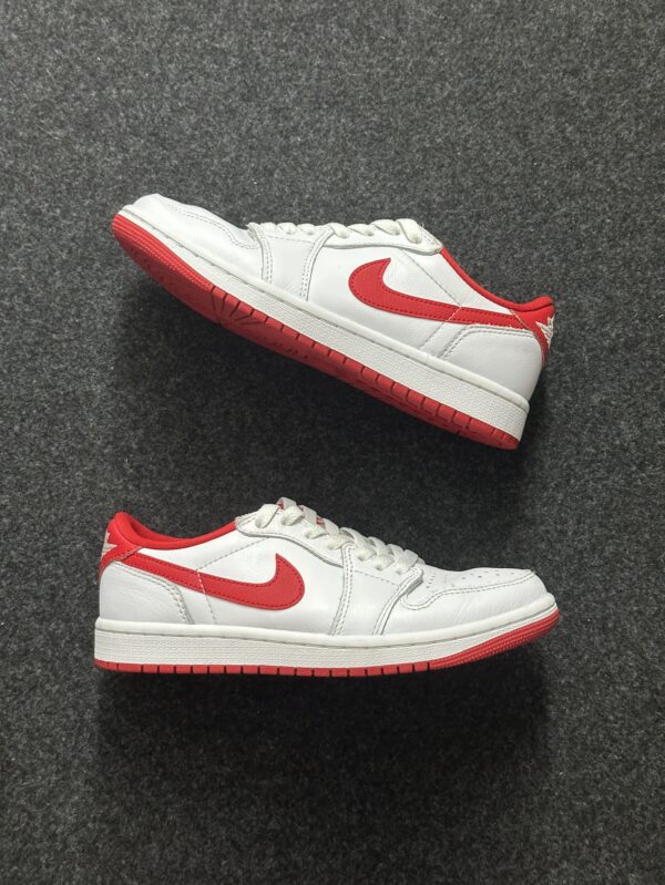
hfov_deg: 30.3
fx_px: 1229
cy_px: 442
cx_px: 332
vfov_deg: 39.6
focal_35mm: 48
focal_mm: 6.86
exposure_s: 1/36
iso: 250
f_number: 1.78
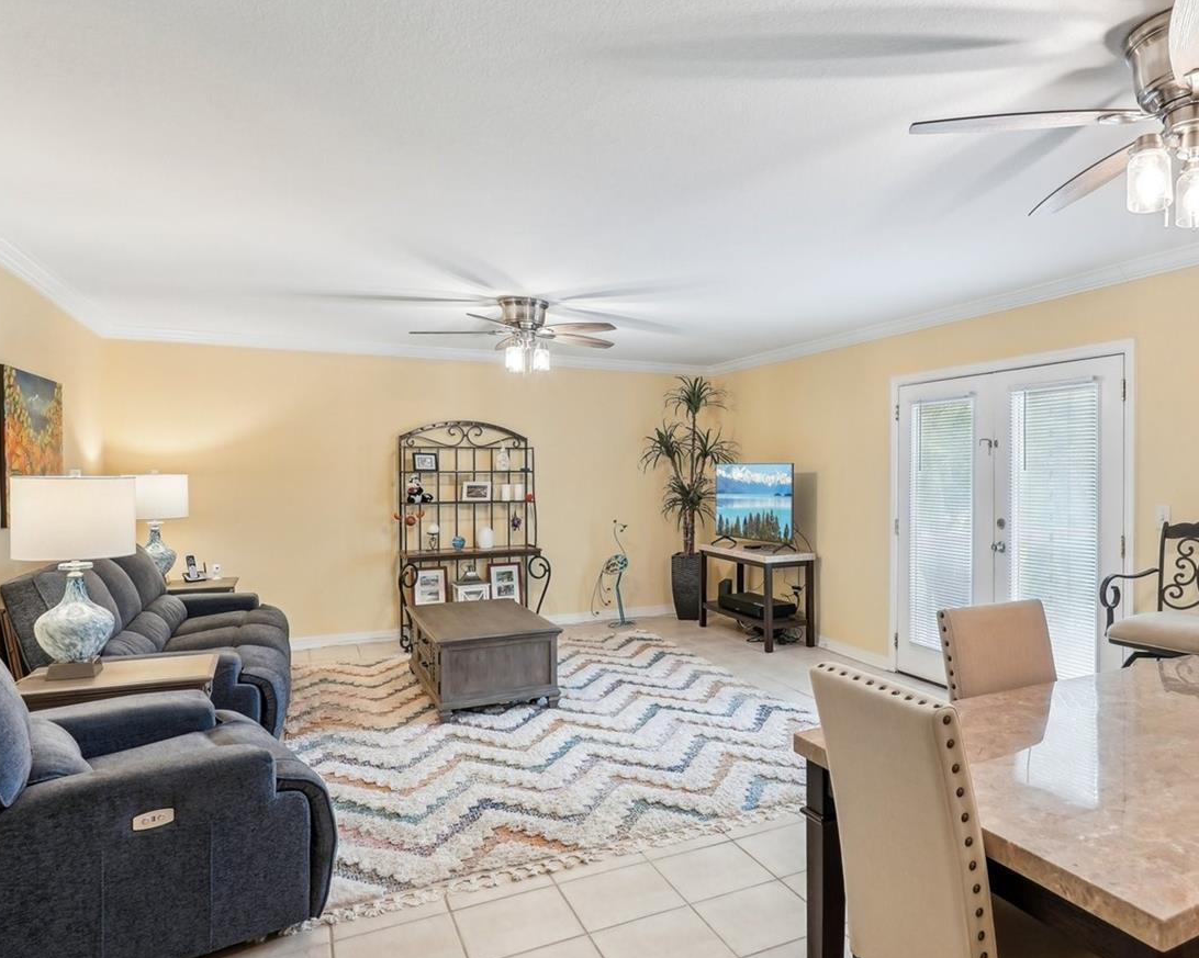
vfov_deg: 63.1
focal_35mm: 22
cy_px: 459
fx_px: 780
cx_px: 760
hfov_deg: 73.6
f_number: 8
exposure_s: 1/15
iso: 400
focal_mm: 16
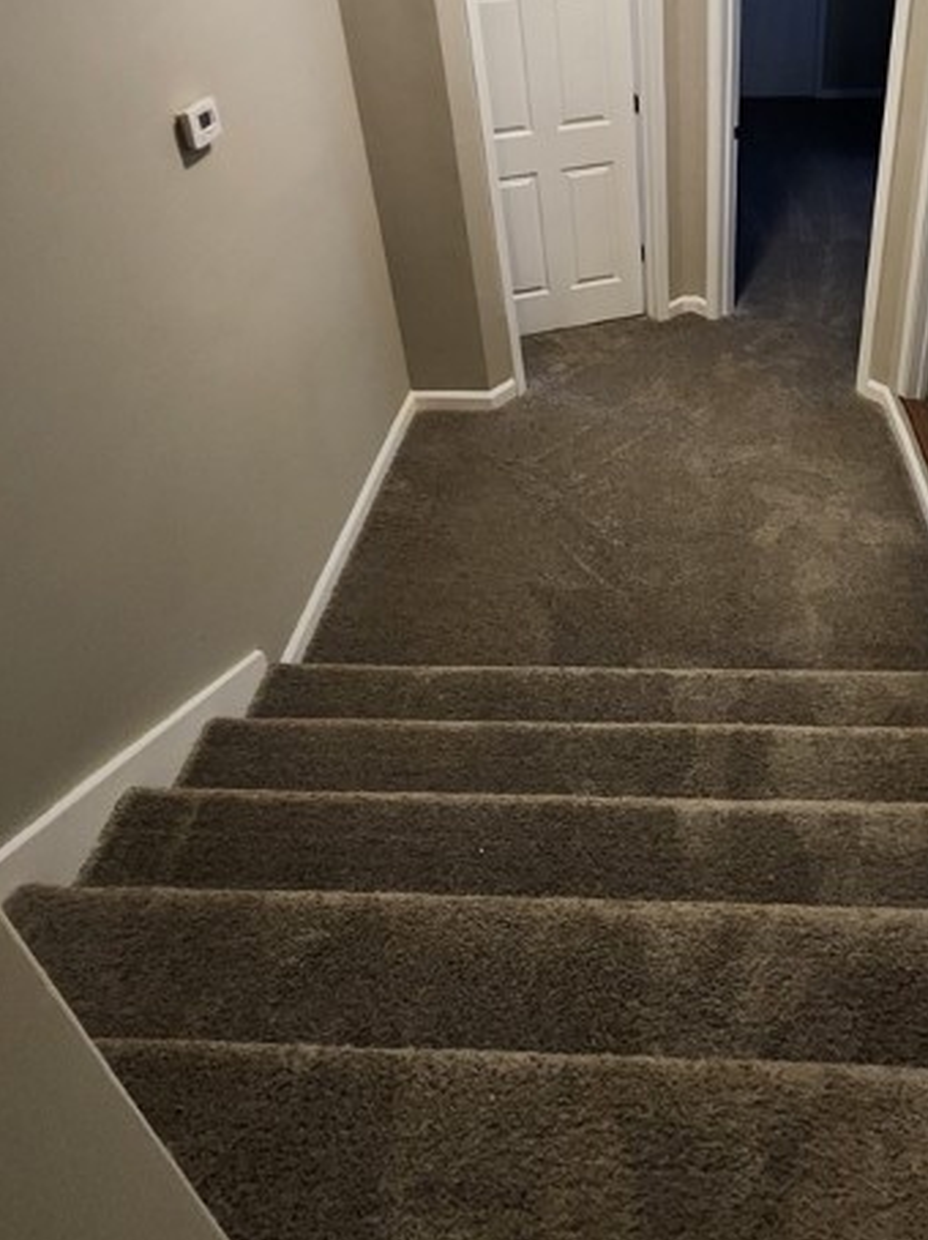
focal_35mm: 22
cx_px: 647
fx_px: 787
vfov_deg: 69.4
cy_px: 257
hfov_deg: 59.1
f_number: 2.2
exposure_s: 1/40
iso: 400
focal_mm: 2.2
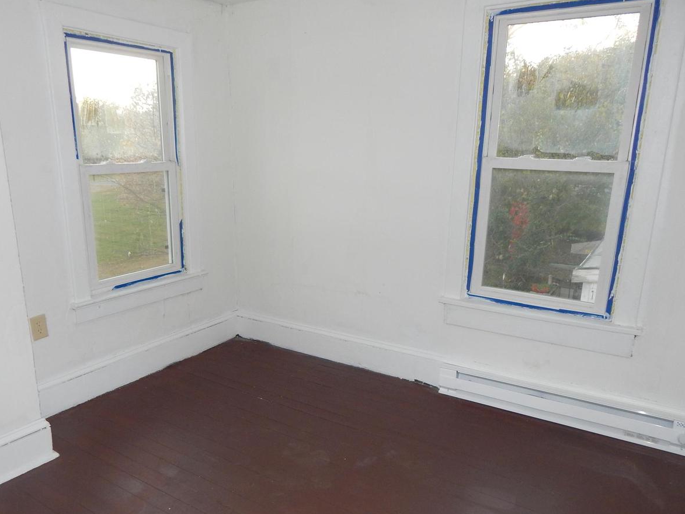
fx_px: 534
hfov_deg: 65.2
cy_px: 294
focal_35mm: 27
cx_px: 307
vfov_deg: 51.2
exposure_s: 1/30
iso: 200
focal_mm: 4
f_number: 3
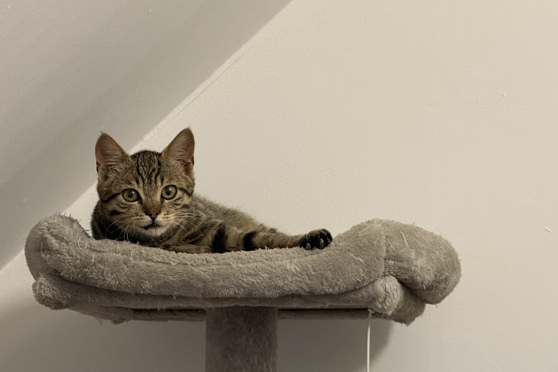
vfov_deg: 8.9
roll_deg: -1.0
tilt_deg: +6.3
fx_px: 2387
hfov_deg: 13.3
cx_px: 280
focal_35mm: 154
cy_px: 184
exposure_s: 1/50
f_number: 2.8
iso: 400
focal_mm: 15.66
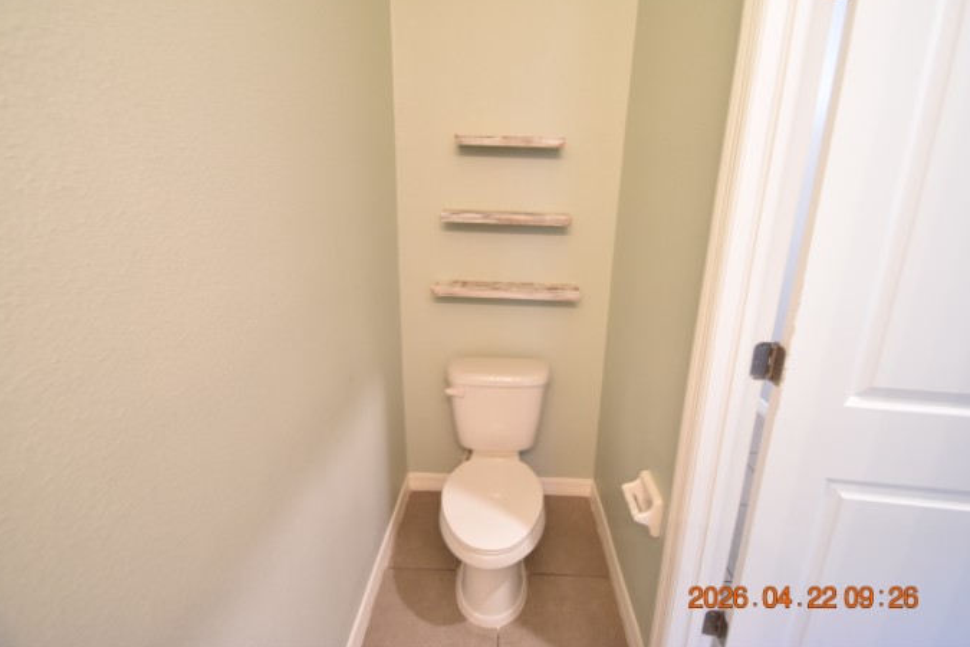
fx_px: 431
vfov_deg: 73.7
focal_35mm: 16
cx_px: 499
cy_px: 305
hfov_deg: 96.7
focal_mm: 10
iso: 800
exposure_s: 1/15
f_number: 3.5
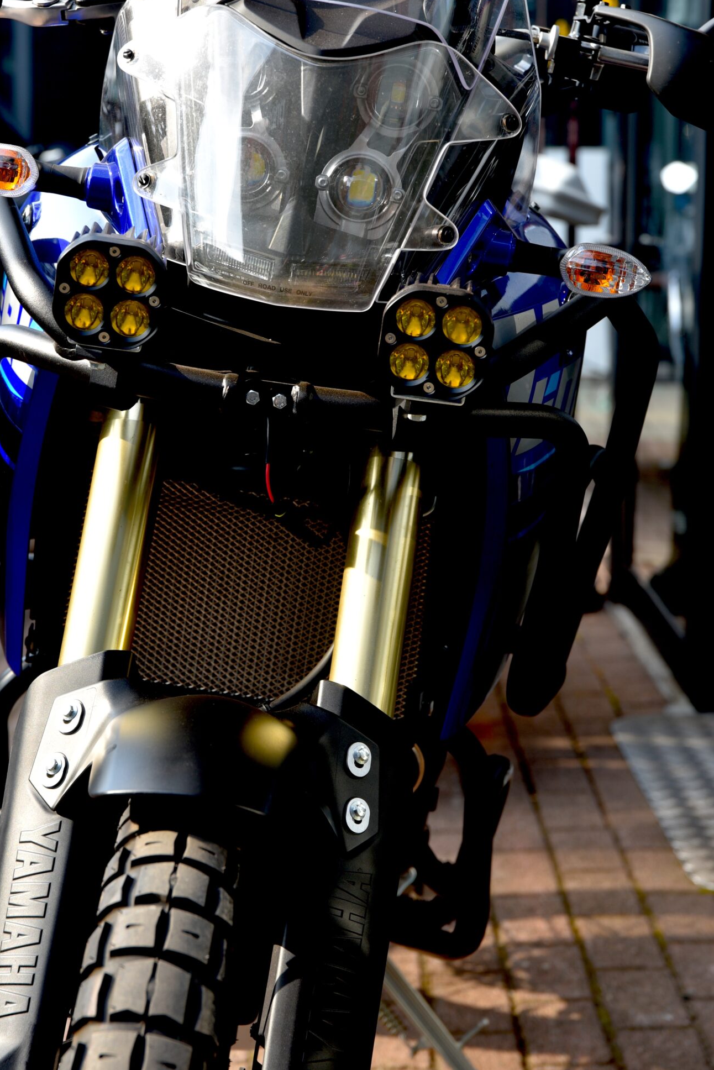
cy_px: 408
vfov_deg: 24.7
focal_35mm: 82
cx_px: 320
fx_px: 2438
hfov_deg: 16.7
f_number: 5
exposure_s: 1/100
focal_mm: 62
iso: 100
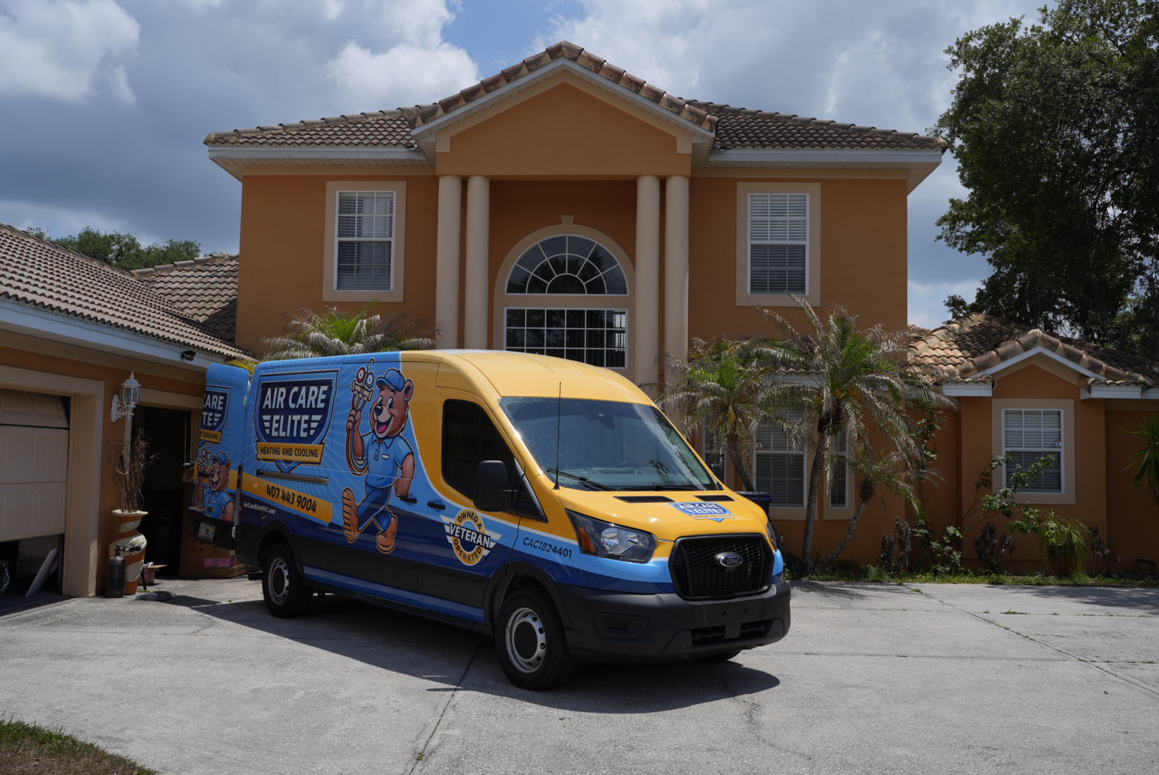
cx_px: 580
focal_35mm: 35
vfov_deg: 37.9
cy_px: 388
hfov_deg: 54.4
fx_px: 1128
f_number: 7.1
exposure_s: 1/800
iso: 100
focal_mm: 35
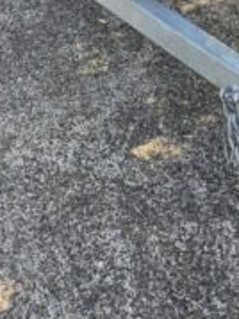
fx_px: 710
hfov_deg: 19.0
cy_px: -187
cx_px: 68
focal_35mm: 77
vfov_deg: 20.7
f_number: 1.4
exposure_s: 1/359
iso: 25
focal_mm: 6.5
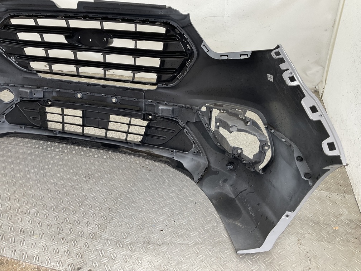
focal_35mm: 29
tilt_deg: -29.4
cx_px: 180
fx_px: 302
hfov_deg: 61.7
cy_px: 136
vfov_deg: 48.2
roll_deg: +0.6
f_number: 1.8
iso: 32
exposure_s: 1/100
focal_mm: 3
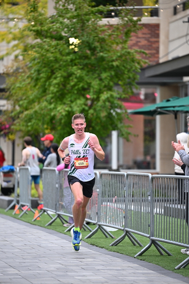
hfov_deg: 6.9
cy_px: 142
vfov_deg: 10.3
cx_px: 94
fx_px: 1574
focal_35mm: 200
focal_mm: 200
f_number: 2.8
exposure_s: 1/800
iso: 1600
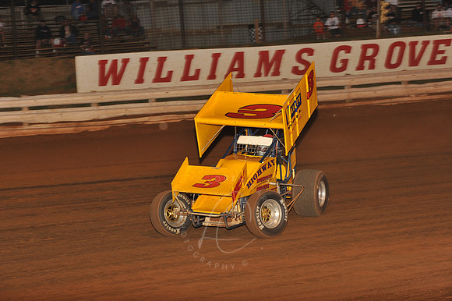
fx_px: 1255
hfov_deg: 20.4
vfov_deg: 13.7
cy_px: 150
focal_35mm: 100
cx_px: 226
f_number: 6.3
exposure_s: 1/320
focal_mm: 100
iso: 1000
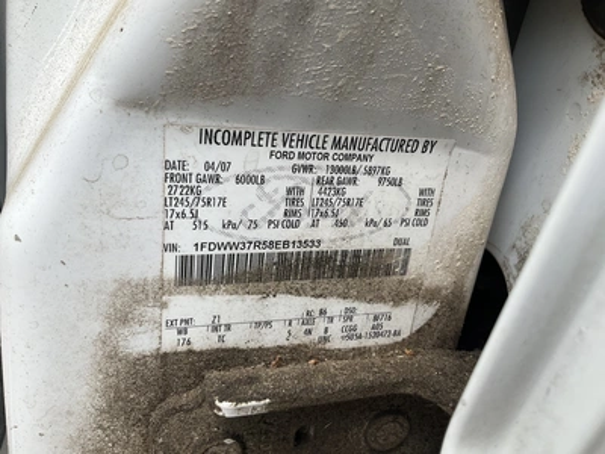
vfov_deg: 48.2
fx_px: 507
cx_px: 302
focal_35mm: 29
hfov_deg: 61.7
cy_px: 227
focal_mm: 3
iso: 25
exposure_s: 1/461
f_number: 1.8
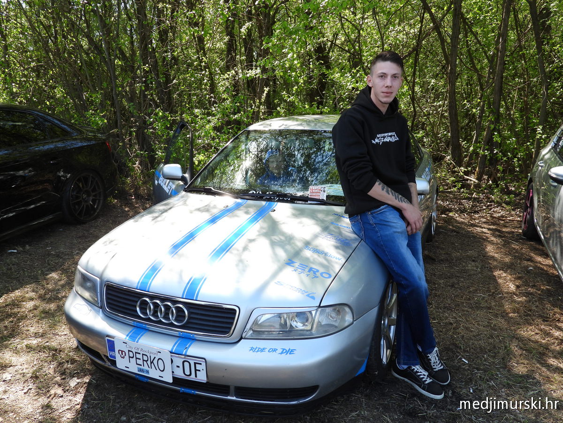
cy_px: 212
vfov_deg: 49.7
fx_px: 455
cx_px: 282
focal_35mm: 28
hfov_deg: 63.4
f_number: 2.8
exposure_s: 1/250
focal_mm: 5
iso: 100
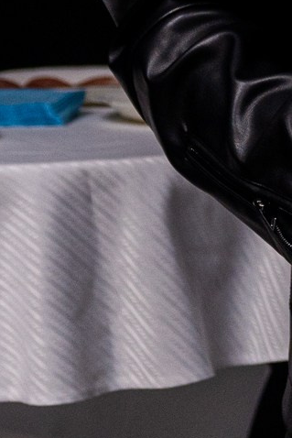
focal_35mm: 233
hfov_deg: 5.8
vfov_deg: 8.7
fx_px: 2833
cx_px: 556
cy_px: -144
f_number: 2.8
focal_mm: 39.2
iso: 800
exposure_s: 1/125
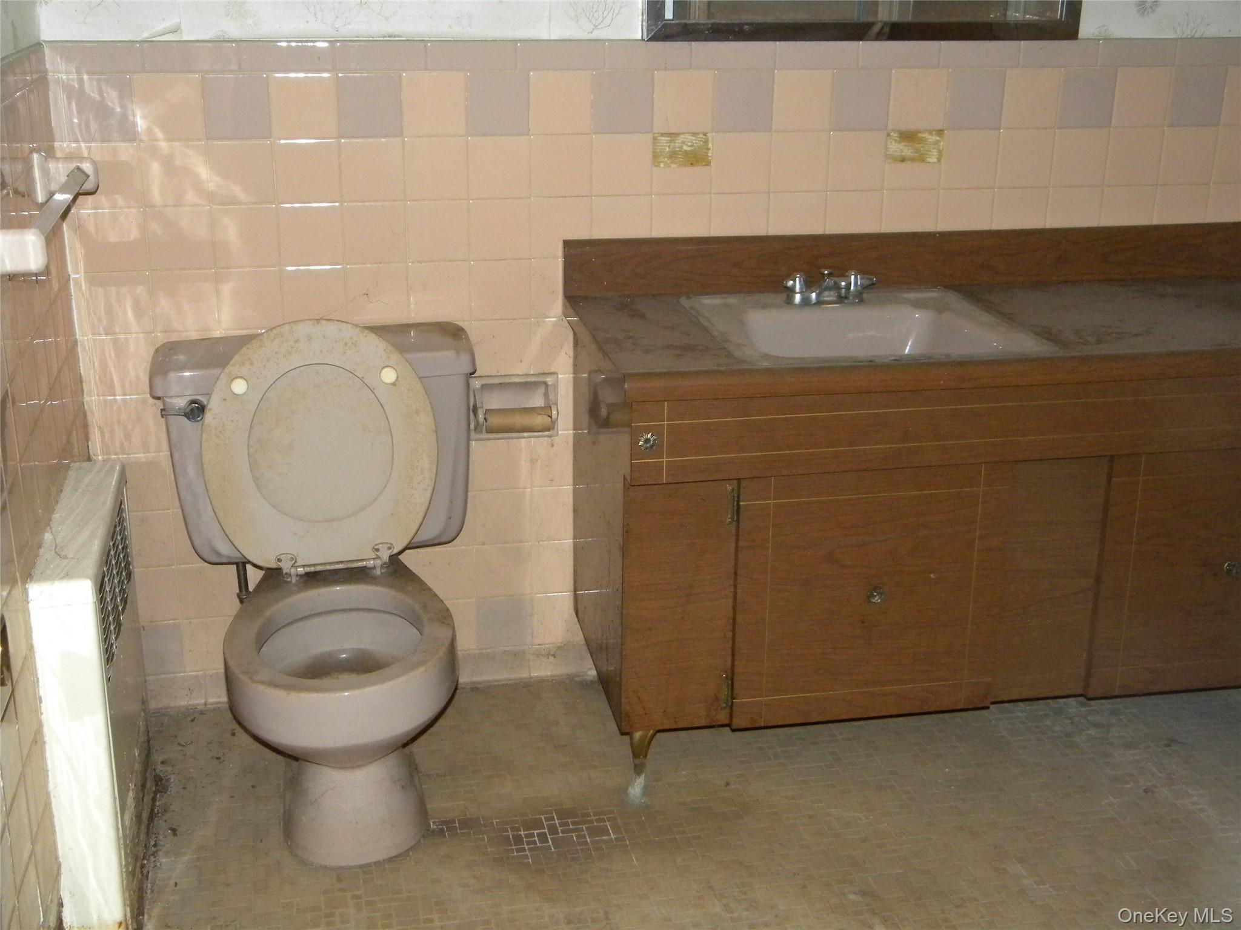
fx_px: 1470
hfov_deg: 45.8
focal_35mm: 41
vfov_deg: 35.1
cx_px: 620
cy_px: 465
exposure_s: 1/30
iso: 400
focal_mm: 7.3
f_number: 3.8
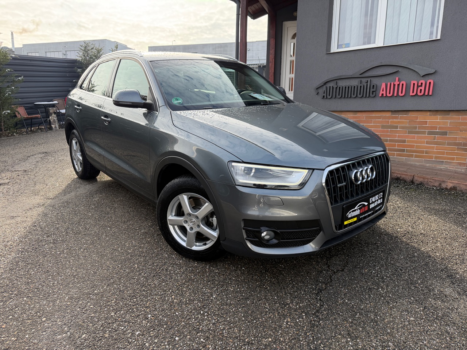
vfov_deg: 56.8
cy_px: 175
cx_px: 234
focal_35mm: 24
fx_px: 324
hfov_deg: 71.6
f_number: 1.78
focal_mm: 6.76
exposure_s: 1/1337
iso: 100
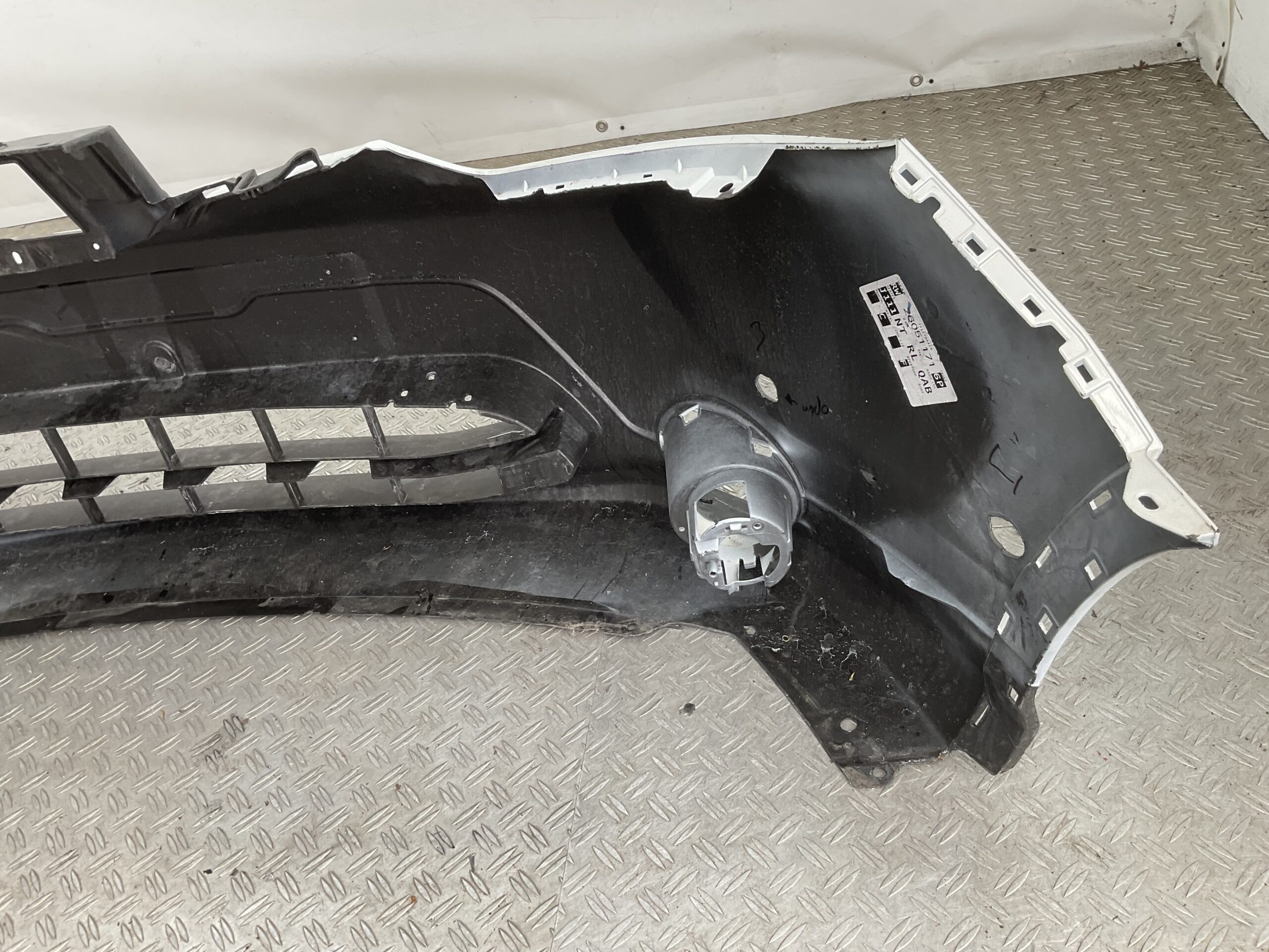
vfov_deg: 48.2
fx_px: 1063
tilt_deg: -38.9
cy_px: 476
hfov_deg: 61.7
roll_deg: +14.3
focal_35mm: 29
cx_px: 634
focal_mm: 3
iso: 25
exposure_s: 1/100
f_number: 1.8
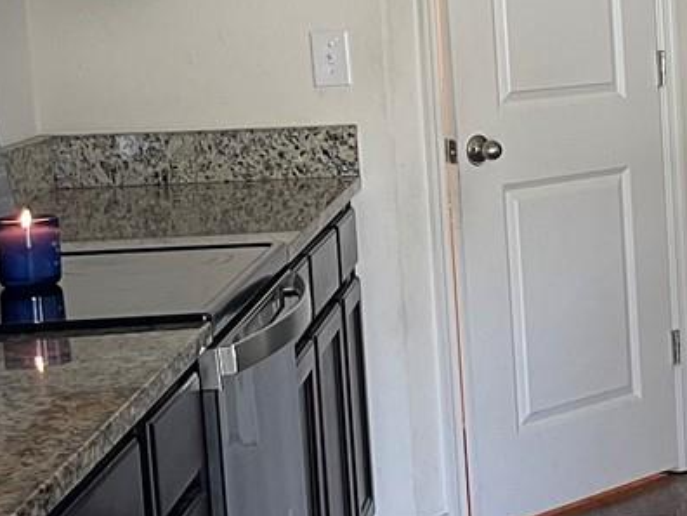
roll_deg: +0.8
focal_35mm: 101
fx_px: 2004
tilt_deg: -7.4
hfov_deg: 16.8
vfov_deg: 14.6
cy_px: 203
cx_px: 1159
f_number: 1.6
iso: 125
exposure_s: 1/60
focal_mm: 5.1
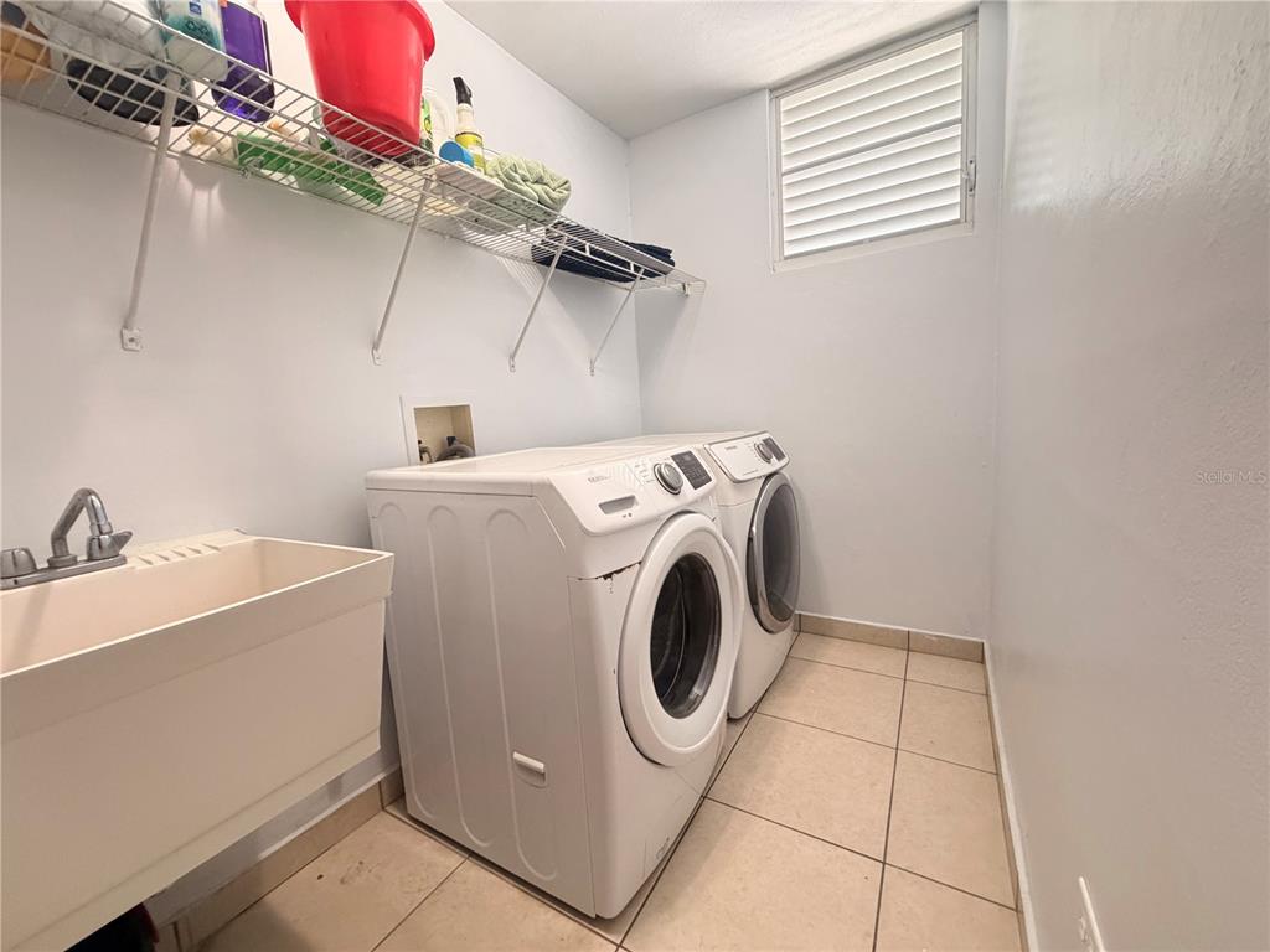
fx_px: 514
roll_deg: +3.2
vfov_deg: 85.7
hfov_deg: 102.1
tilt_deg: -8.1
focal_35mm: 14
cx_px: 635
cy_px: 476
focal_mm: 2.22
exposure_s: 1/60
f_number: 2.2
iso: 400
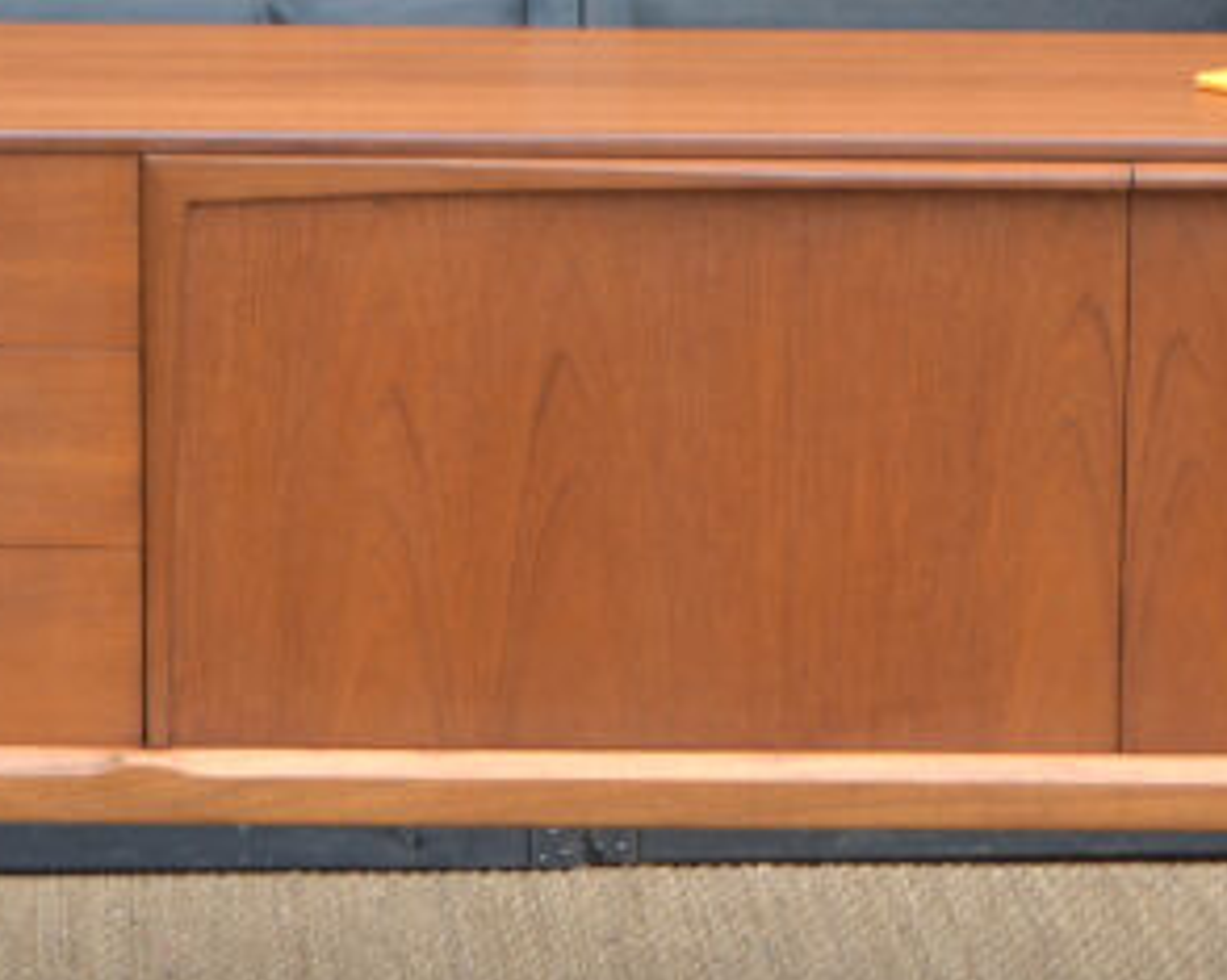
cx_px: 649
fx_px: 6278
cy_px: 243
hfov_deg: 11.2
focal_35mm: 173
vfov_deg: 8.9
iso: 280
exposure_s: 1/125
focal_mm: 40
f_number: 5
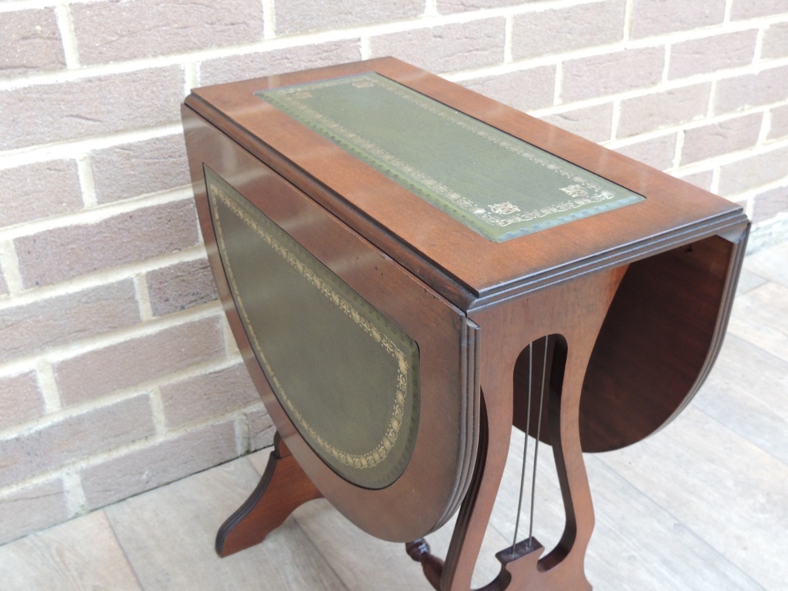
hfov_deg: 46.8
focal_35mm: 40
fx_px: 911
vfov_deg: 36.0
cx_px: 394
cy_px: 296
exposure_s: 1/20
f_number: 3.3
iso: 400
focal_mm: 7.1
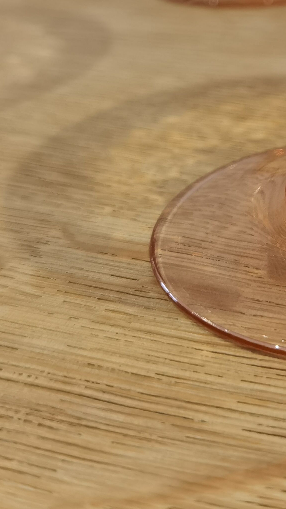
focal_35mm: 68
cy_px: 139
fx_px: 917
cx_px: 263
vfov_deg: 30.6
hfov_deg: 17.4
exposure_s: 1/100
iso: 200
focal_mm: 6.71
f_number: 1.9
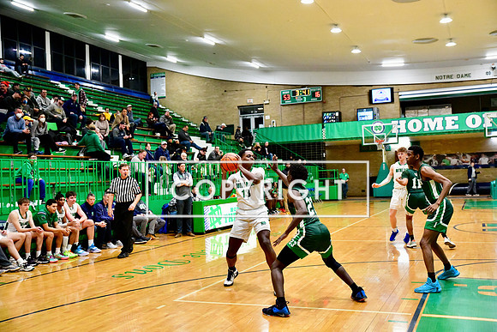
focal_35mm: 40
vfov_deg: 33.4
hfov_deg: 48.4
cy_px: 166
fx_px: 552
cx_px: 248
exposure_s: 1/1000
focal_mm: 40
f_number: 3.2
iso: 12800
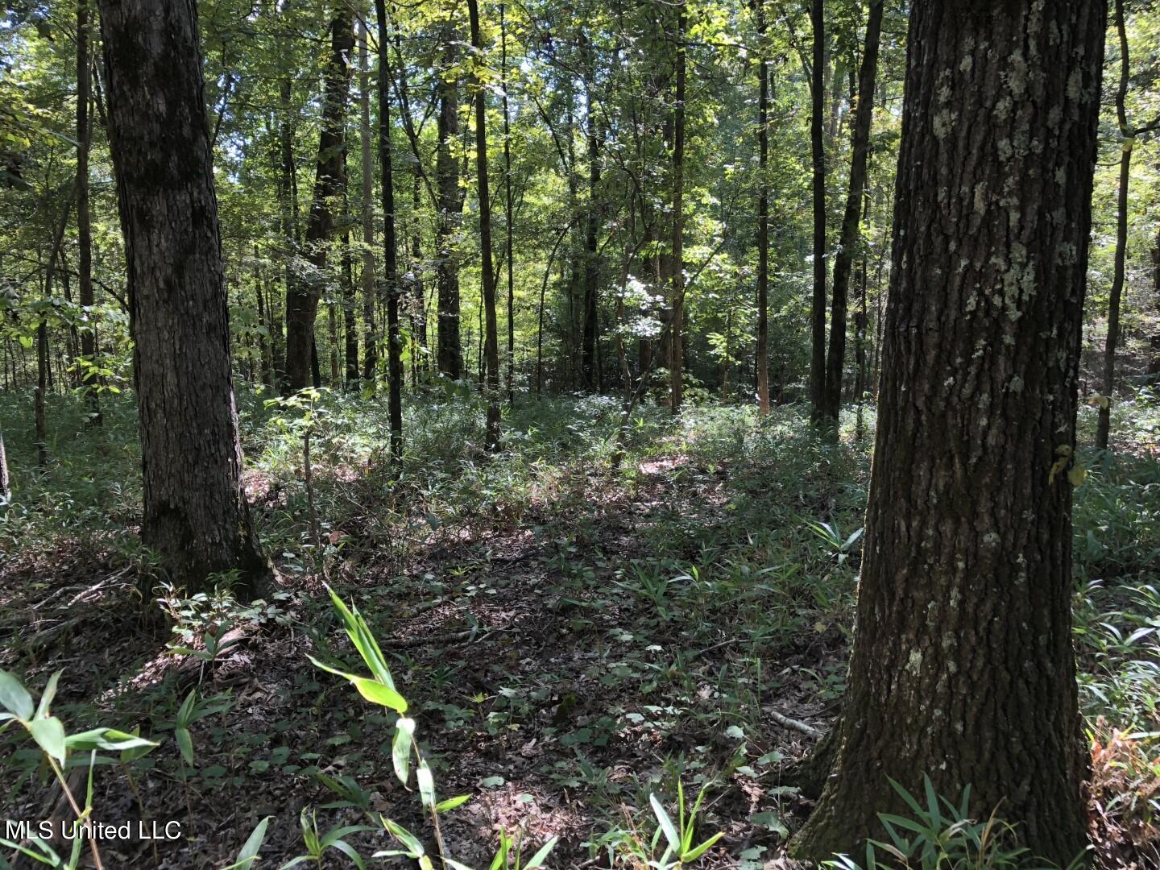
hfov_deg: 63.4
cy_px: 435
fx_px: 938
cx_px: 580
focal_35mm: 28
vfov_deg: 49.7
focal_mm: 4
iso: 50
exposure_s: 1/120
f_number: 1.8
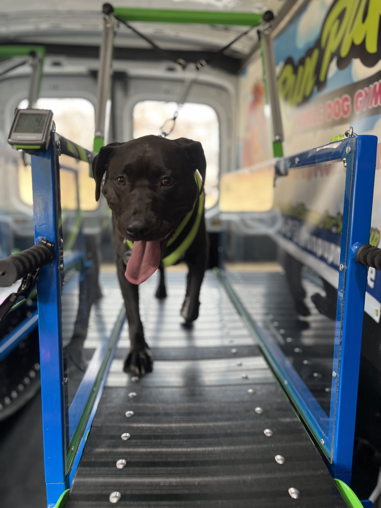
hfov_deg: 53.1
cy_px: 254
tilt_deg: -7.7
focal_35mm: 26
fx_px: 382
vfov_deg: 67.3
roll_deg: -1.1
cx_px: 190
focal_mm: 5.7
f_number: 1.5
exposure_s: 1/121
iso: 125
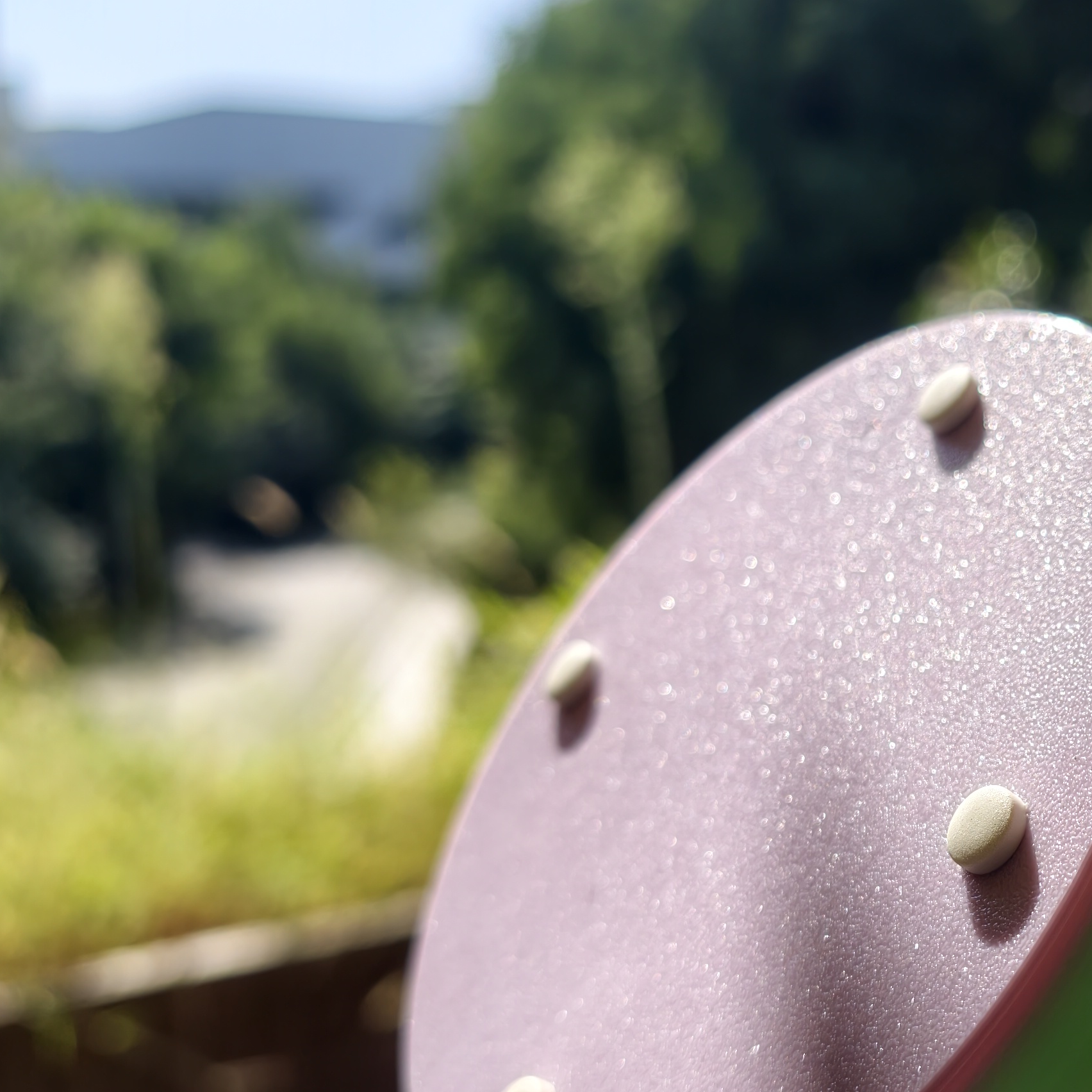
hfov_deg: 31.6
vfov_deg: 33.4
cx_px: 1017
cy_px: 595
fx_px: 1820
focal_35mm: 51
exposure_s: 1/2193
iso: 72
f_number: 1.57
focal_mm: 7
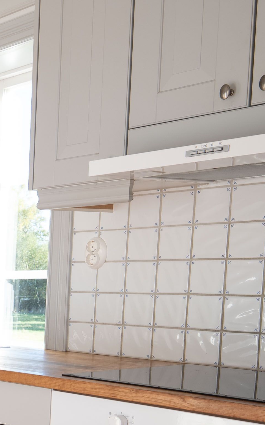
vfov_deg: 31.0
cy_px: 357
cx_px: -319
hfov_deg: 15.0
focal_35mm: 64
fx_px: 740
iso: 125
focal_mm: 16
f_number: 5.6
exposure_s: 1/50
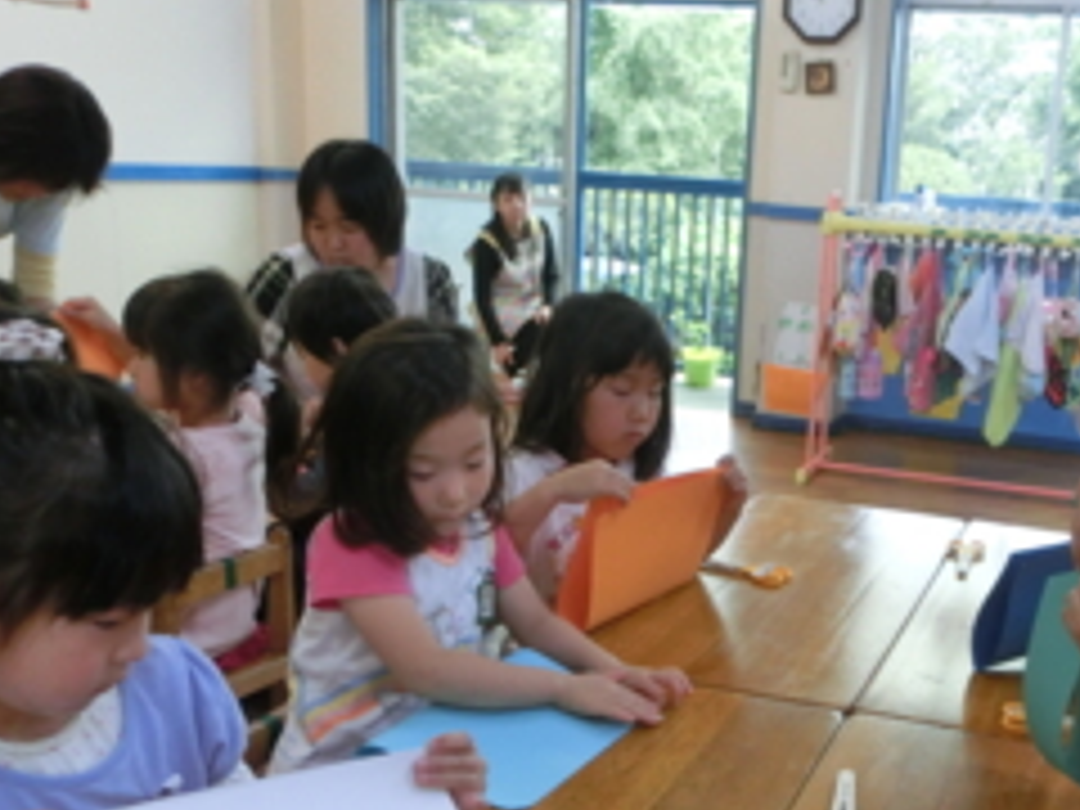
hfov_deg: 45.8
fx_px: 1248
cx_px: 747
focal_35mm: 40
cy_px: 554
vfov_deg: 35.5
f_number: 3
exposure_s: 1/125
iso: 400
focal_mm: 4.24
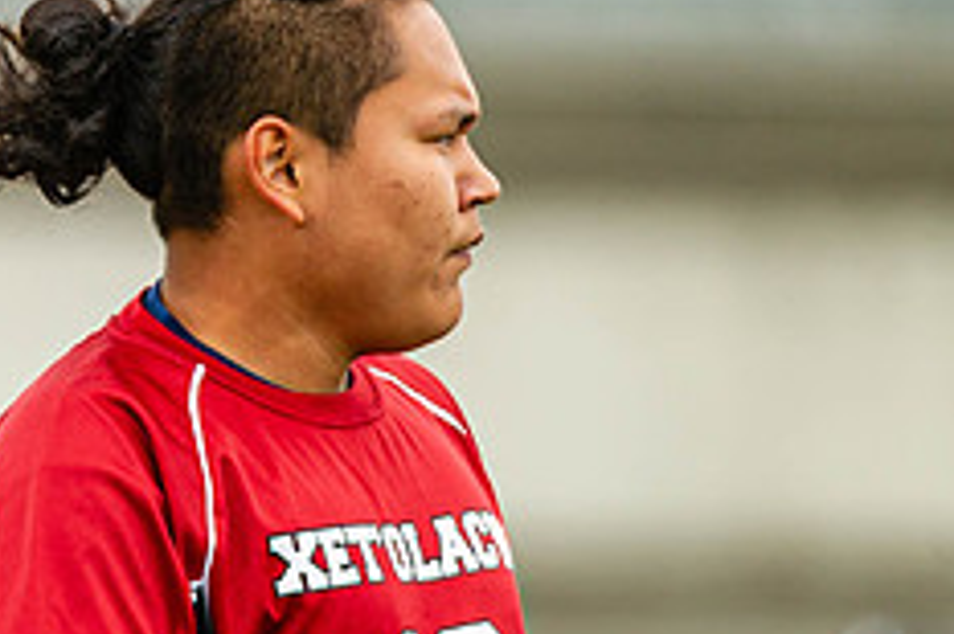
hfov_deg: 1.6
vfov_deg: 1.0
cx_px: 124
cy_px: 699
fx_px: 34875
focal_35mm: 1317
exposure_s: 1/1000
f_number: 4
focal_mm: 400
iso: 220
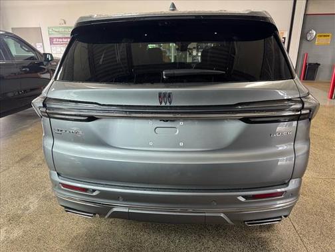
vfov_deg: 56.8
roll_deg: +0.9
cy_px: 126
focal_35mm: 24
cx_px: 168
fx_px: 232
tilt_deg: -19.9
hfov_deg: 71.6
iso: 160
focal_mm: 6.76
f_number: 1.78
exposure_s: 1/60
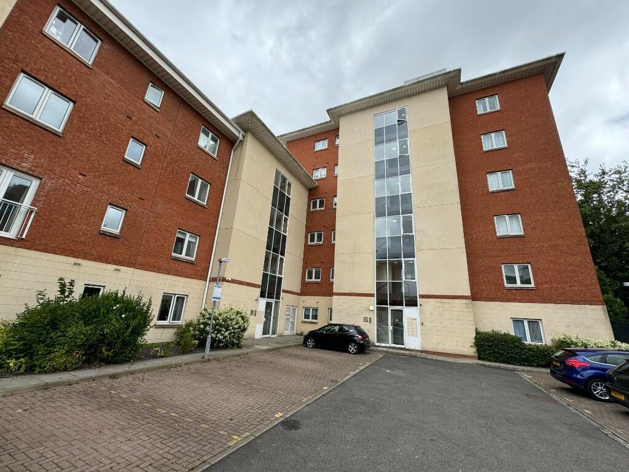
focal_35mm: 14
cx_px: 314
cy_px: 236
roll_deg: -4.1
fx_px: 254
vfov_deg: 85.7
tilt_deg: +18.1
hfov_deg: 102.1
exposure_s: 1/720
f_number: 2.2
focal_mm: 2.22
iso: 50
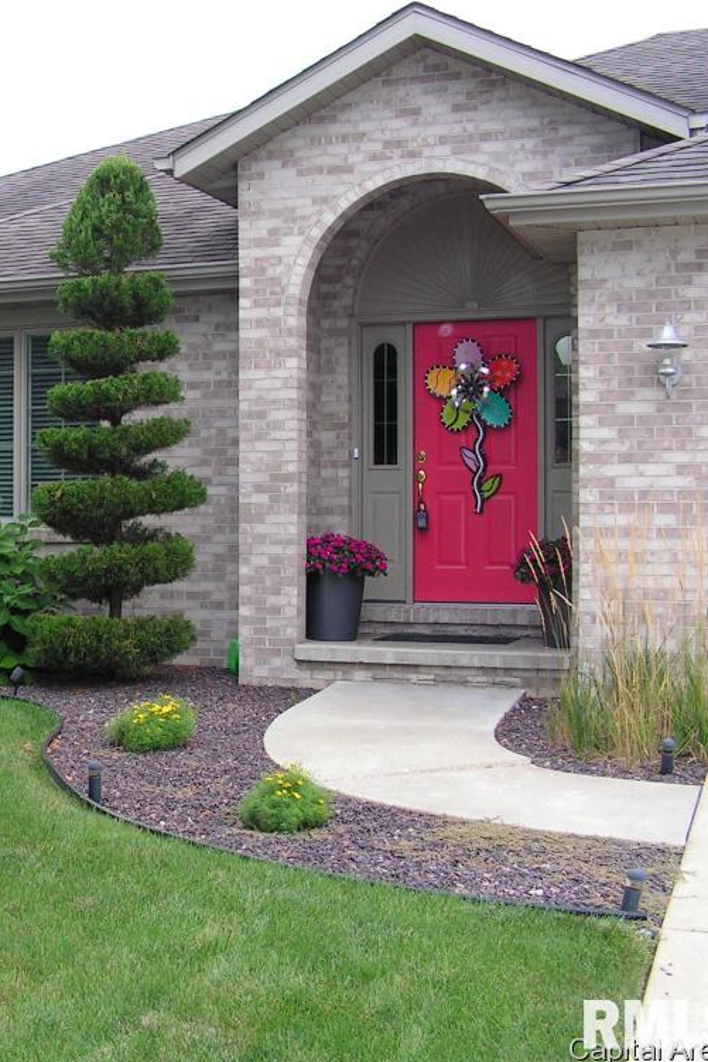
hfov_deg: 25.7
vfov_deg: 38.9
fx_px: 1505
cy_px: 530
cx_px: 75
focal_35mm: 51
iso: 100
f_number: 3.2
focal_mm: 6
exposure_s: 1/160
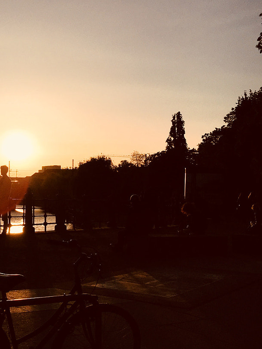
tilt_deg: +4.3
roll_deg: -0.9
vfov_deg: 33.8
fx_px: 575
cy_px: 169
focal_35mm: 57
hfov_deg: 24.6
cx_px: 7
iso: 25
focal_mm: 4.15
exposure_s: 1/9615
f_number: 2.2
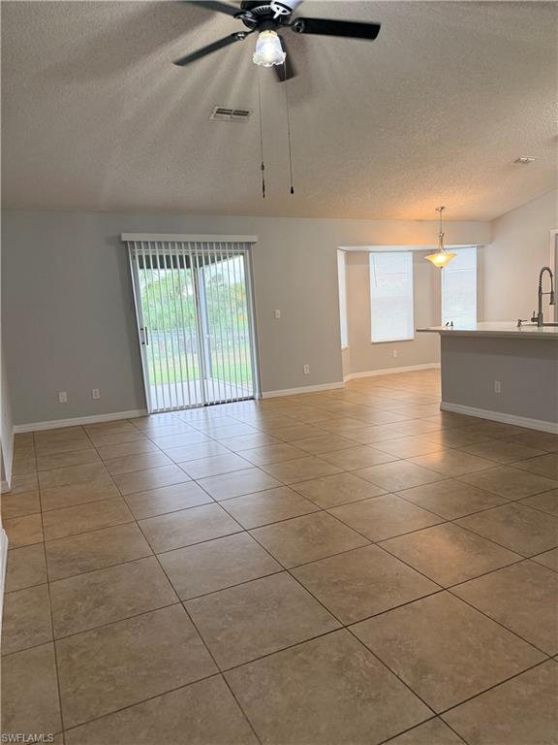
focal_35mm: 24
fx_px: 516
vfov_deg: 71.6
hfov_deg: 56.8
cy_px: 372
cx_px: 279
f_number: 1.78
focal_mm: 6.76
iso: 250
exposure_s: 1/120
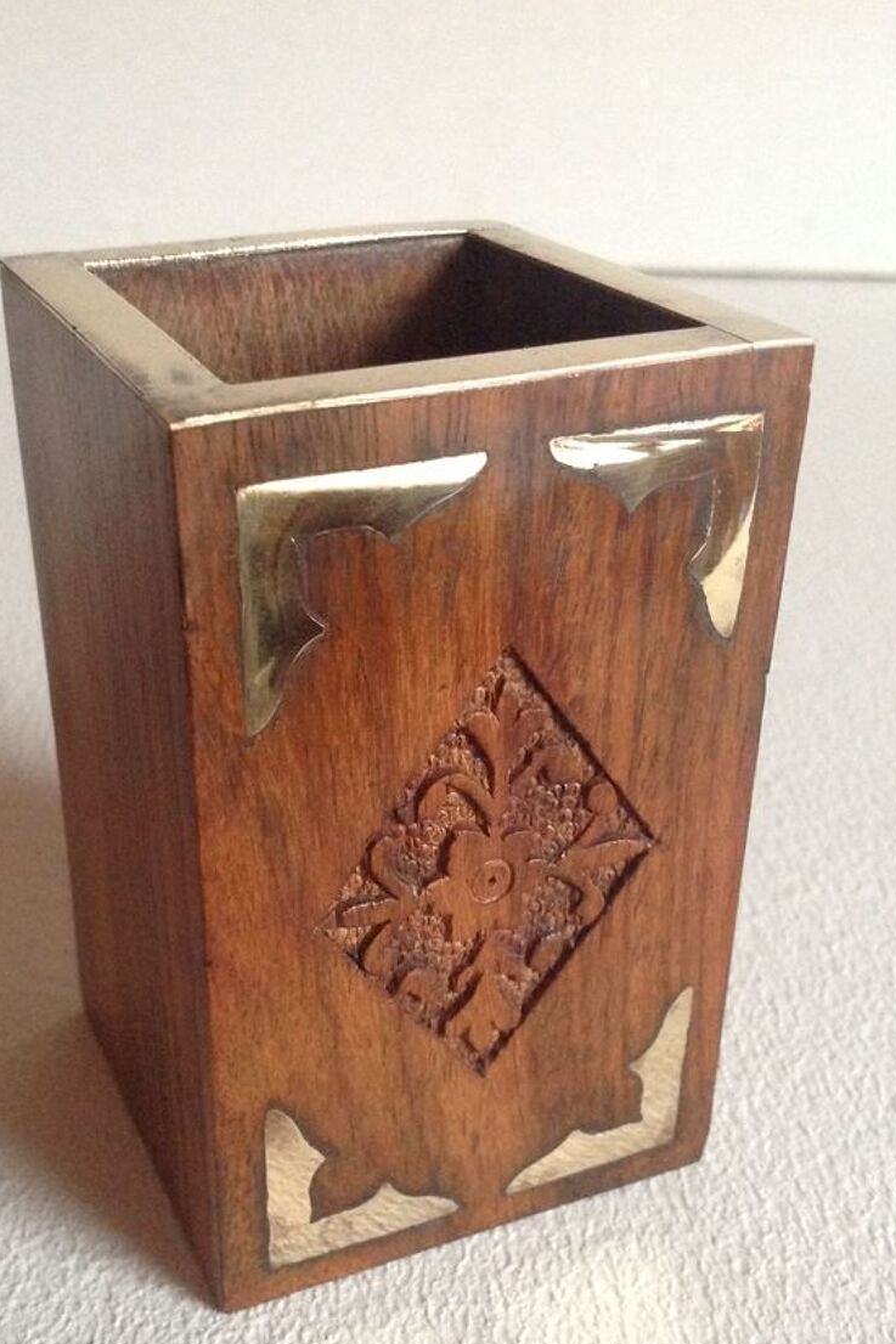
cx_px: 391
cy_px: 804
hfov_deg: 30.5
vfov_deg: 44.3
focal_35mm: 44
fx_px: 1643
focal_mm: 4.28
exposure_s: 1/15
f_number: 2.4
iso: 400
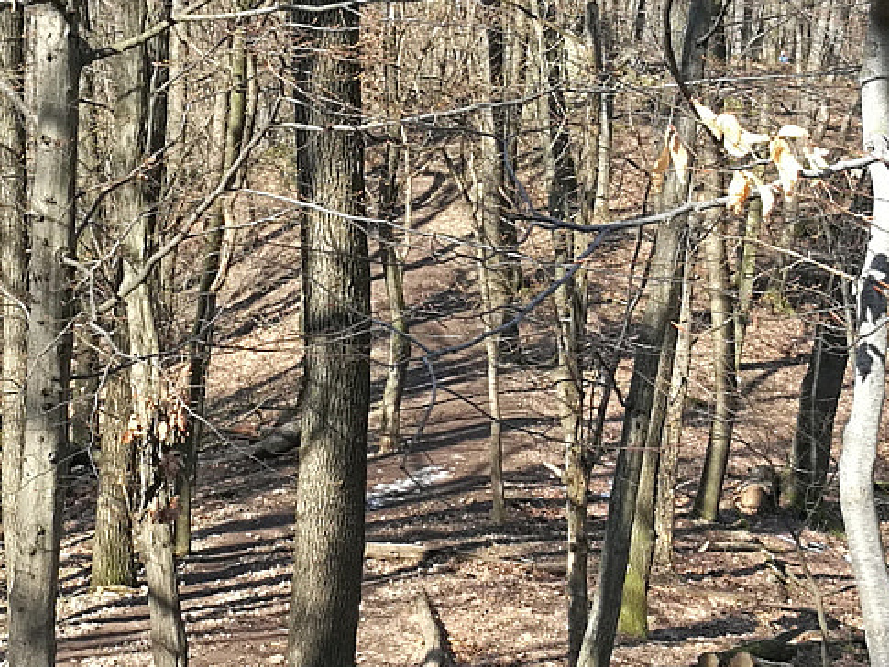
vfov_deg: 16.6
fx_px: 2286
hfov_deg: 21.8
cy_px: 306
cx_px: 205
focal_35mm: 89
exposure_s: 1/245
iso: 50
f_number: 2.2
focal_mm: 4.5
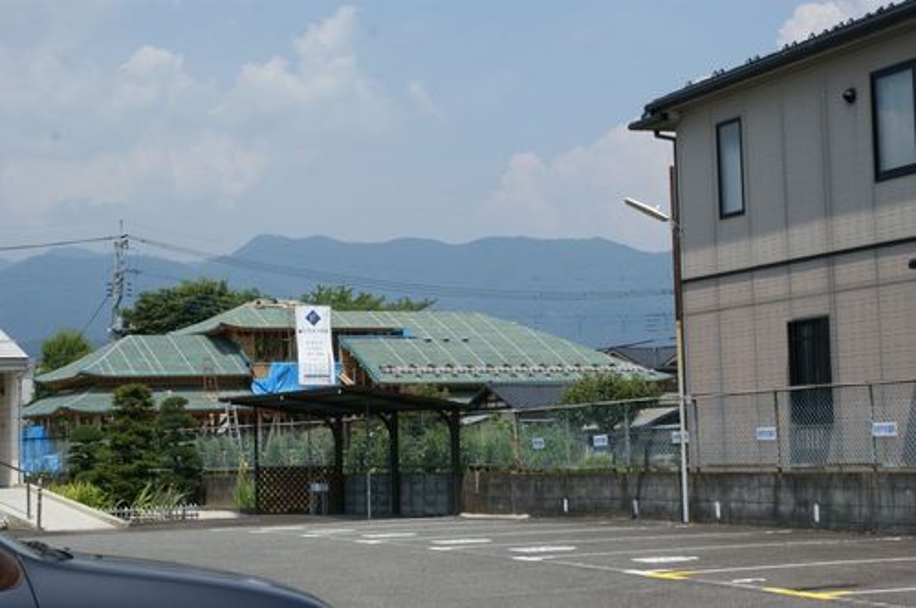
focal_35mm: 75
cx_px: 458
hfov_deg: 27.0
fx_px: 1906
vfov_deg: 18.1
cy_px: 304
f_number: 13
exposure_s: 1/125
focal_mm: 50
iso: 100
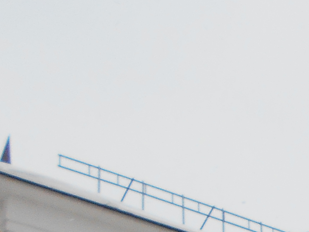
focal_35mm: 129
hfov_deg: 13.8
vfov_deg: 10.1
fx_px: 1152
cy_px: 552
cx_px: 539
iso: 125
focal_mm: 4.6
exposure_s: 1/250
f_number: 3.2
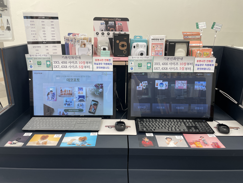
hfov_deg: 67.3
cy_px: 92
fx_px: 183
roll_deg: -0.5
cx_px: 122
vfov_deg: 53.1
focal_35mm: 26
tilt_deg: -18.3
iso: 64
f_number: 1.6
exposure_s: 1/120
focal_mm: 4.2
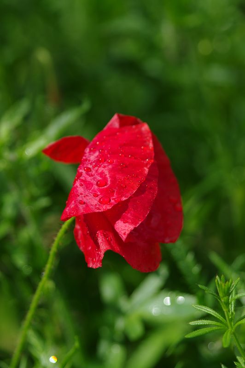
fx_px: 3834
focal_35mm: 375
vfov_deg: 5.5
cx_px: 122
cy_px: 184
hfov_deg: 3.7
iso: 100
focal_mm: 250
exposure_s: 1/750
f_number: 4
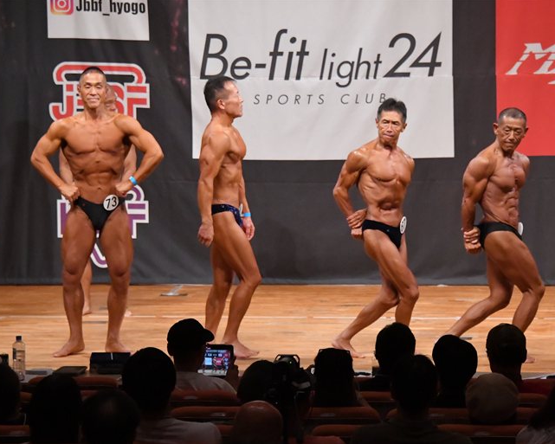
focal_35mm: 212
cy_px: 222
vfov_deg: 7.3
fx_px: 3483
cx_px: 282
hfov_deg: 9.1
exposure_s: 1/400
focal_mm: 125
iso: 8000
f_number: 5.6
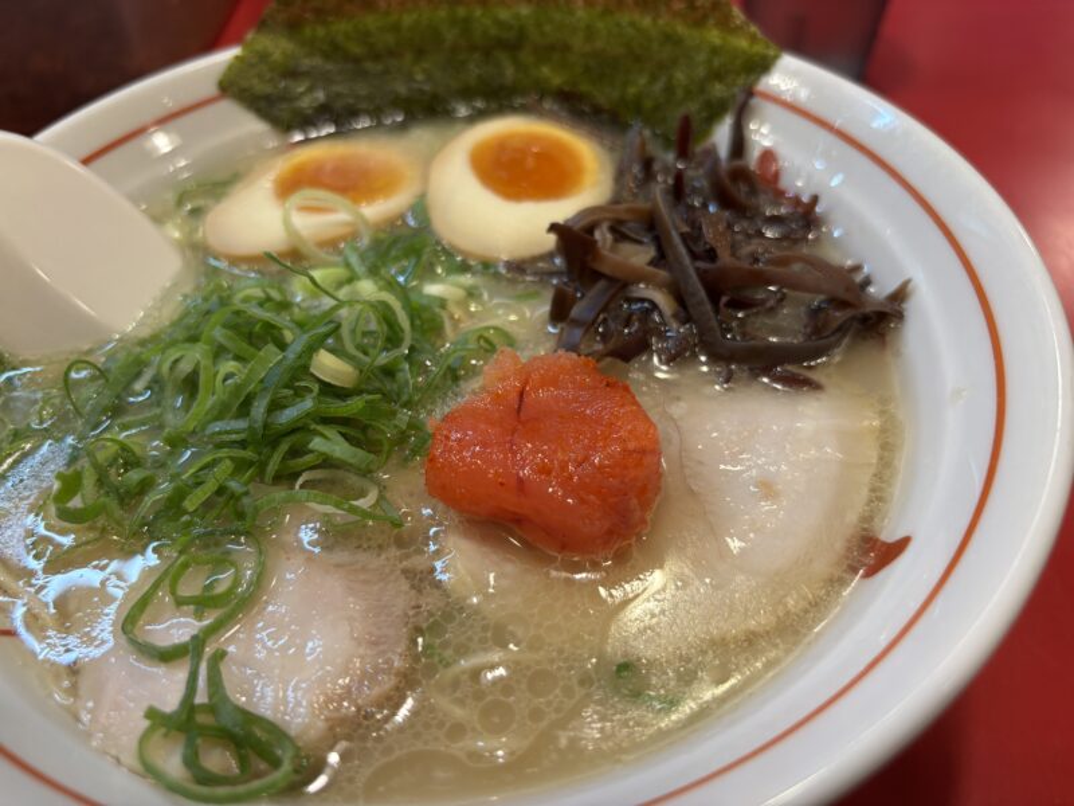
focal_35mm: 26
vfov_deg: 53.1
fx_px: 807
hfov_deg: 67.3
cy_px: 403
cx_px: 537
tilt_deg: -47.1
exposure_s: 1/100
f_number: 1.6
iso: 80
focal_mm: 5.96
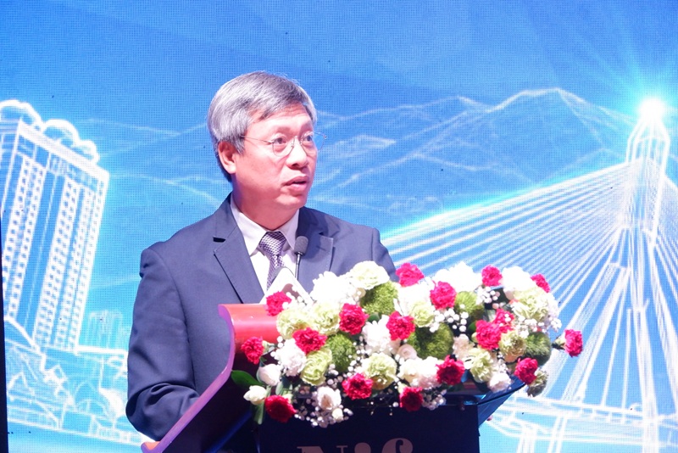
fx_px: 5426
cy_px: 226
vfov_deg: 4.8
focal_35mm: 288
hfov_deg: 7.2
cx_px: 339
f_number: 6.4
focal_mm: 192.9
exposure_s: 1/75
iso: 3200
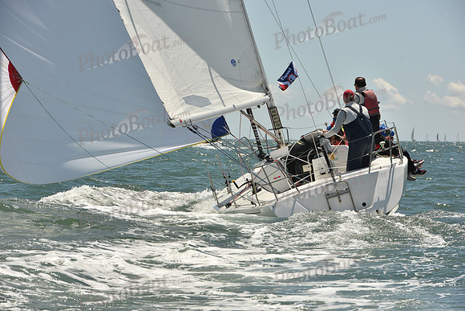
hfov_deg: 10.3
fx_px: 2584
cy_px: 156
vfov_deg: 6.9
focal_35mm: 200
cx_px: 232
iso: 320
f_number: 13
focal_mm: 200
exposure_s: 1/800
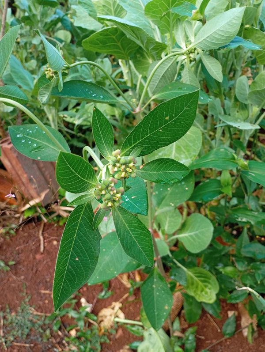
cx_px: 132
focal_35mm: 28
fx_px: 285
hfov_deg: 49.9
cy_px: 176
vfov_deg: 63.4
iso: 120
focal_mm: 4.27
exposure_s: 1/33.3
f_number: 1.8
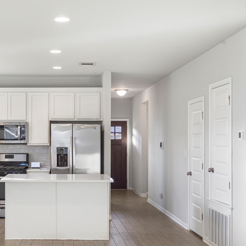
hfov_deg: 31.8
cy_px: 124
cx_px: 60
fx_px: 423
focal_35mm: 53
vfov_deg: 32.4
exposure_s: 1/8
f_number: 8
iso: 160
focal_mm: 27
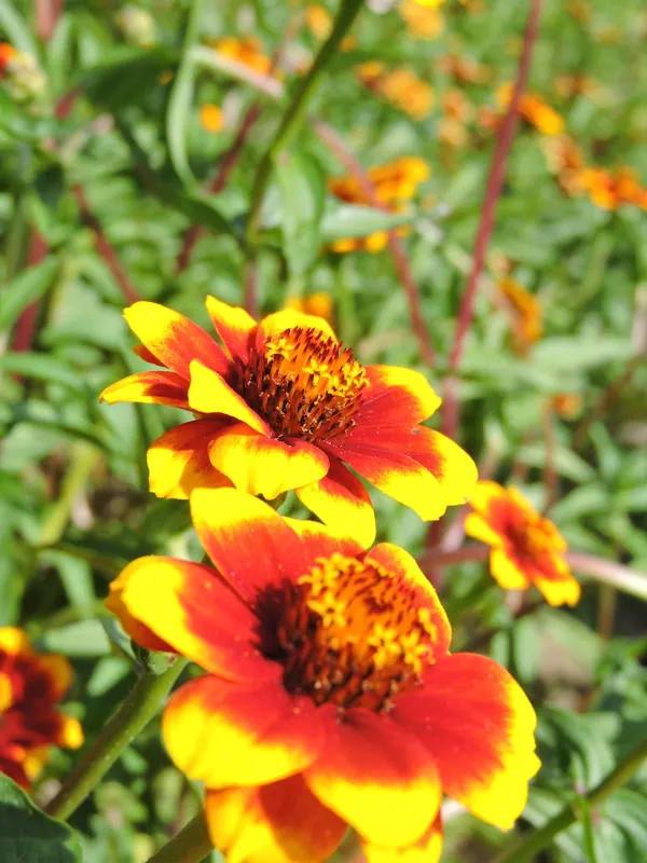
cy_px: 432
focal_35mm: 60
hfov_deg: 24.4
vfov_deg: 32.2
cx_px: 324
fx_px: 1495
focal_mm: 10.7
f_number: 4.2
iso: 100
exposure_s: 1/500
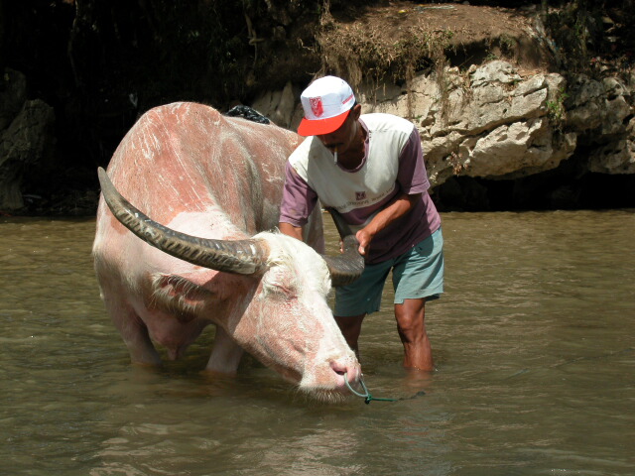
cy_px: 238
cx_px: 318
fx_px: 1449
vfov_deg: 18.7
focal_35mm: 79
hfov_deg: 24.7
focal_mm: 20.1
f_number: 7.3
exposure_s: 1/454
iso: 100
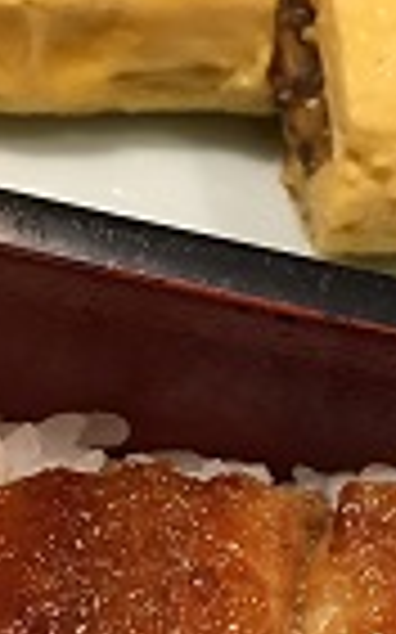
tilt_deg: -63.5
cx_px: 369
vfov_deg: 18.6
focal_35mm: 109
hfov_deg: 11.9
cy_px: 636
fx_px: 1884
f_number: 2.2
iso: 125
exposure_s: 1/30
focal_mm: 4.15
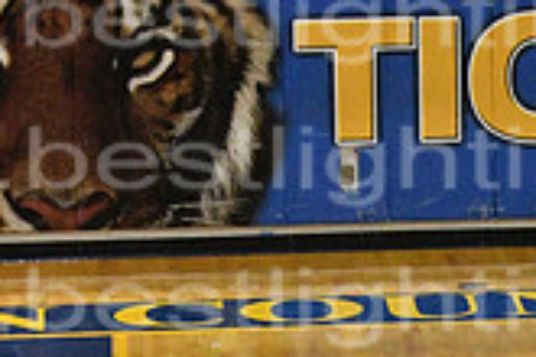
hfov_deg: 2.8
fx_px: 11002
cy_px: 521
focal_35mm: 739
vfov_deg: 1.9
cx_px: 461
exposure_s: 1/640
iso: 8000
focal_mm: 140
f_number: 4
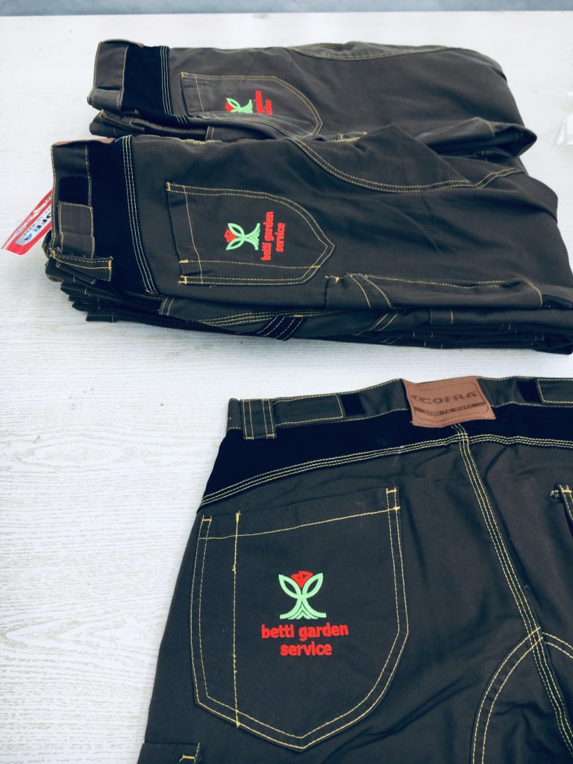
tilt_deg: -48.3
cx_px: 286
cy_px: 382
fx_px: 640
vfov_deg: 61.7
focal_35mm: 29
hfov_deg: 48.2
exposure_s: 1/50
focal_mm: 4.15
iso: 25
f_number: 2.2
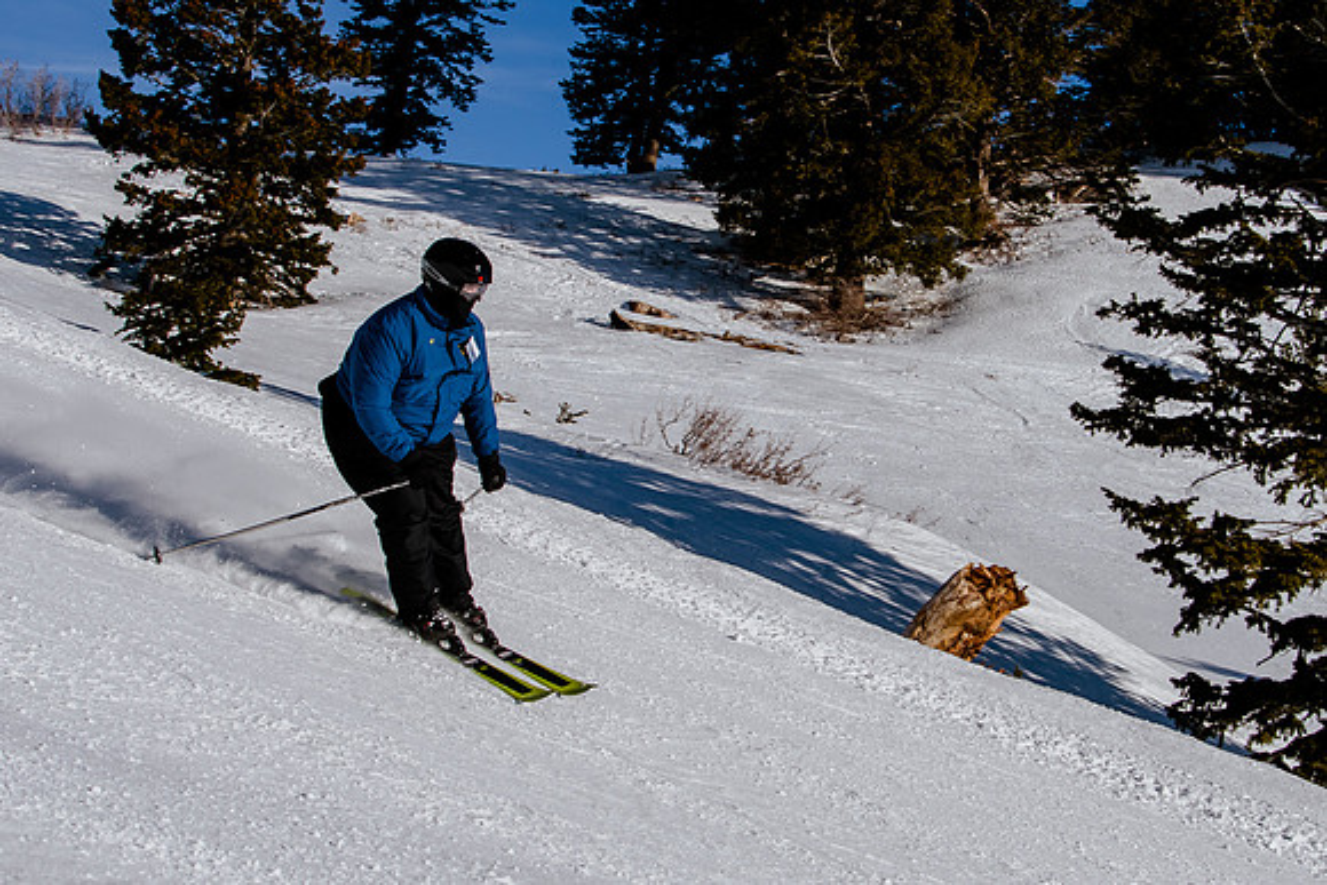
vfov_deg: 18.5
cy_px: 371
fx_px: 2723
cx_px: 770
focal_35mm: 74
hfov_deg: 27.4
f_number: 8
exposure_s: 1/1000
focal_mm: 34
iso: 160
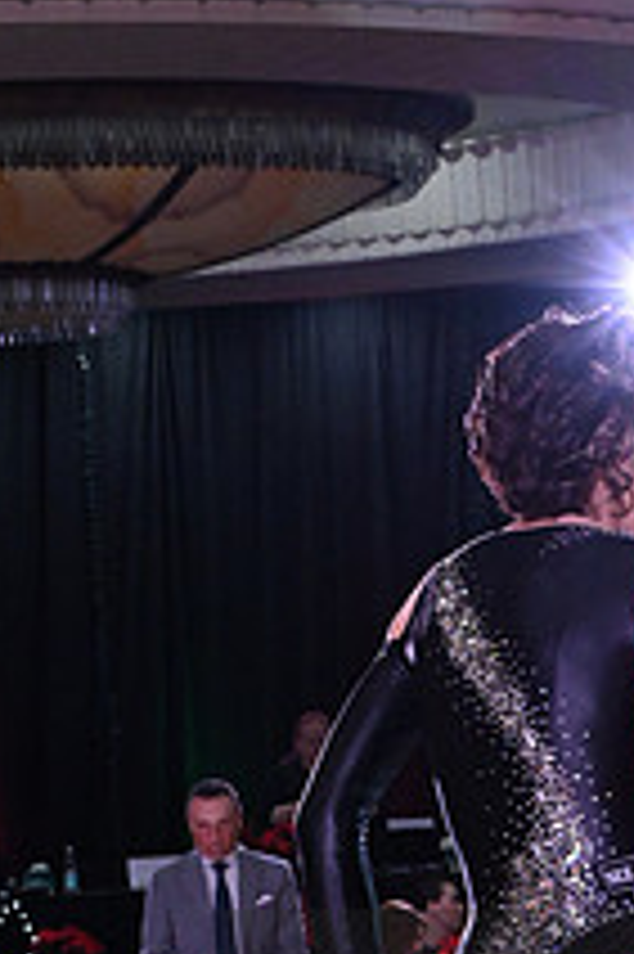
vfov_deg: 13.6
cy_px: 1062
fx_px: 3916
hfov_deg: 9.1
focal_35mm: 148
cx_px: 848
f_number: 8
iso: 5000
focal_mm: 54
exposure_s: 1/320
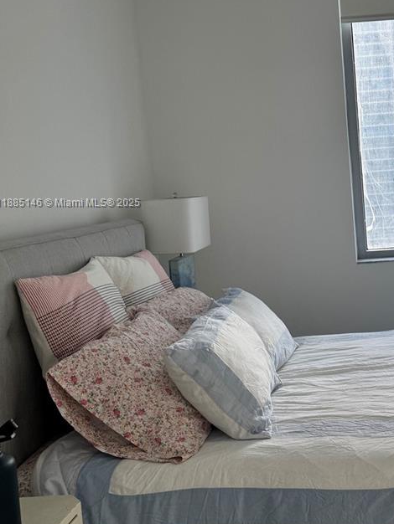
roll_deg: +4.2
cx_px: 364
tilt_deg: -3.8
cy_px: 203
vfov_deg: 41.0
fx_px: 698
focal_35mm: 46
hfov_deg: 30.0
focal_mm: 6.76
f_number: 1.78
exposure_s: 1/120
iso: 80
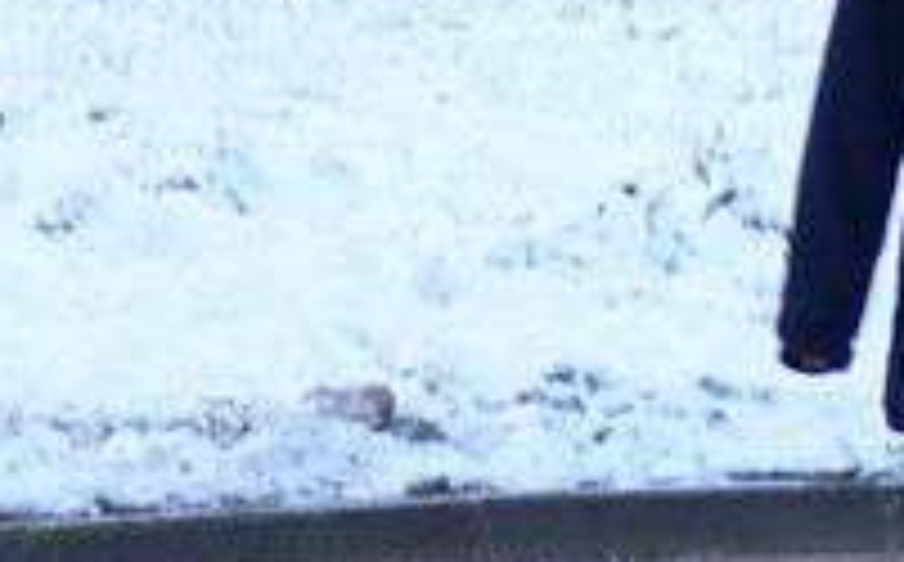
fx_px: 21281
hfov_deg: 2.4
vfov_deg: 1.5
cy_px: 83
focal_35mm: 865
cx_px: 1003
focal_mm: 30.1
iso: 100
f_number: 3.6
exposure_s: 1/30
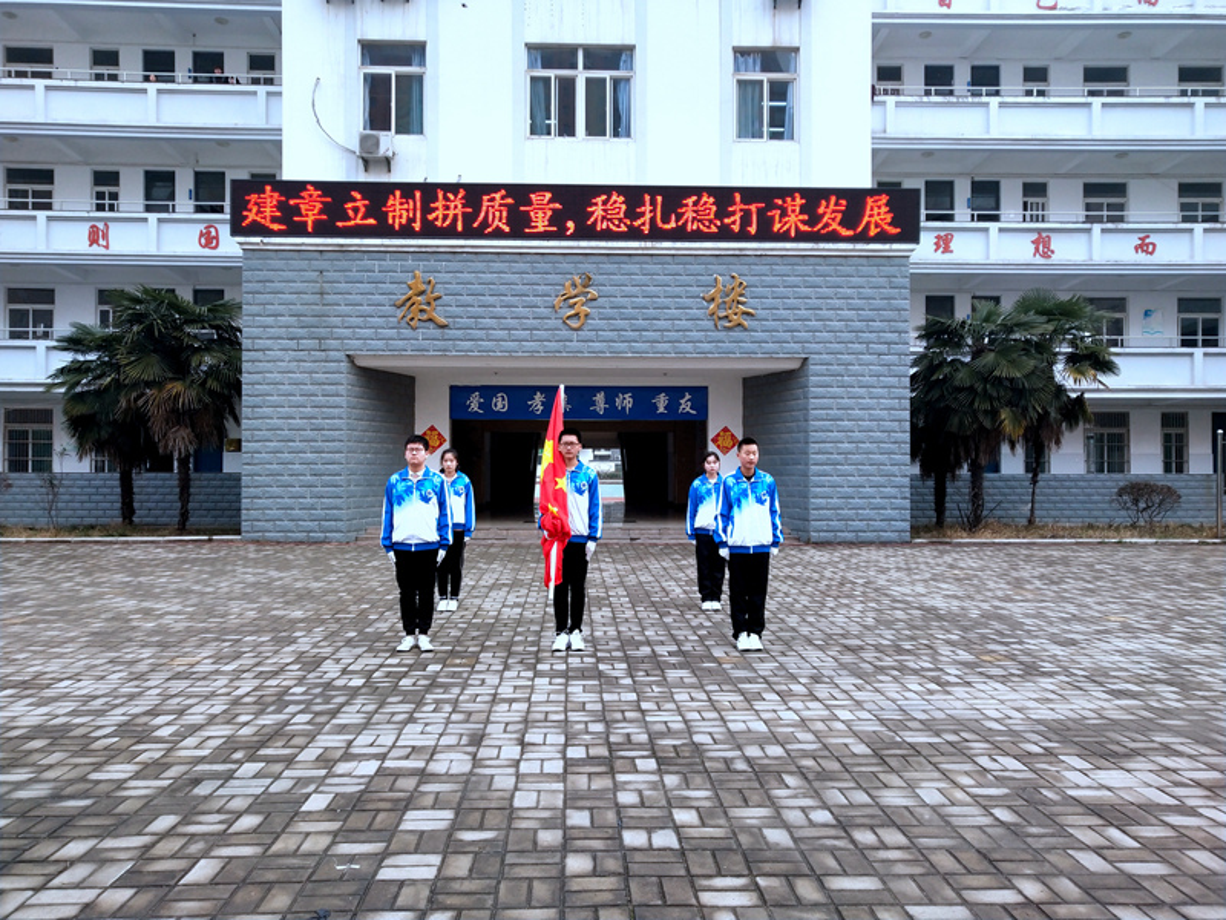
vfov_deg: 46.8
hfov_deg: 60.0
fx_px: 1063
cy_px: 460
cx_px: 613
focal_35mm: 30
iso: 50
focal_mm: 3.95
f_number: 1.8
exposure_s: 1/281
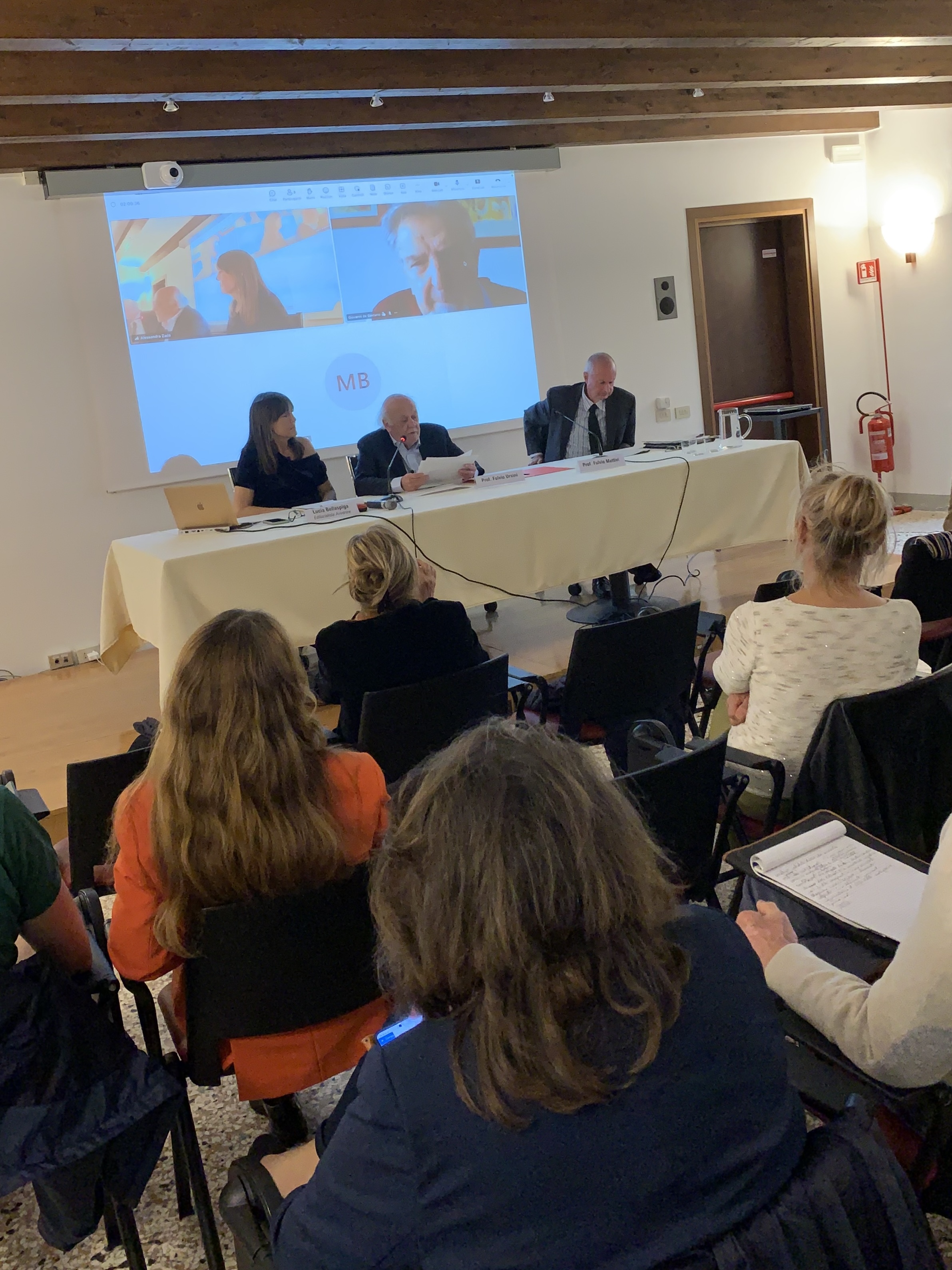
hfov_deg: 53.1
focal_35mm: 26
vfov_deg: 67.3
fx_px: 953
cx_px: 476
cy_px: 635
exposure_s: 1/60
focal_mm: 4.25
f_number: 1.8
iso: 320
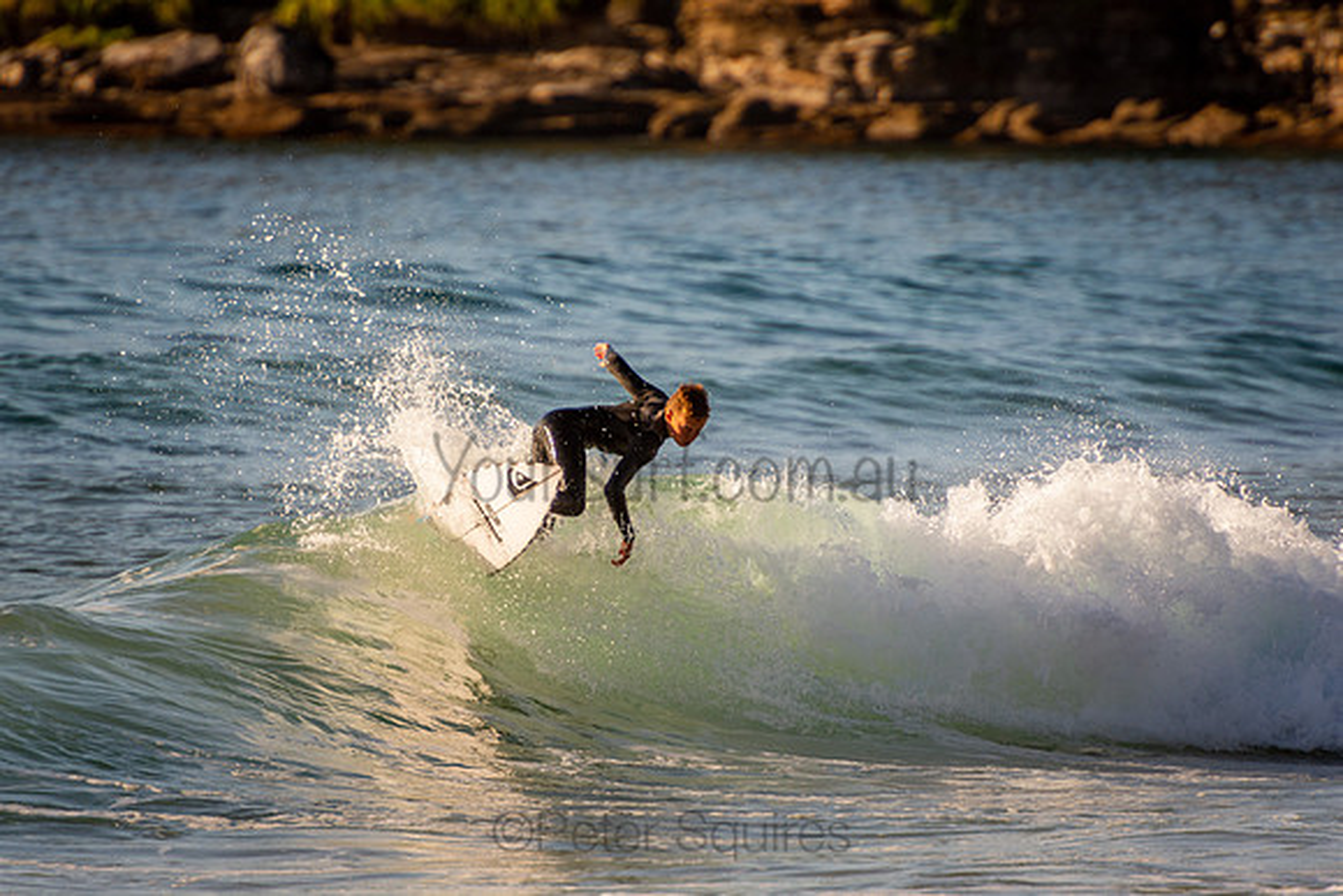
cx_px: 672
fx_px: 22388
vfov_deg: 2.3
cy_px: 448
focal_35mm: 600
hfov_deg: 3.4
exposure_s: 1/1250
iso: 360
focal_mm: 400
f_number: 5.6
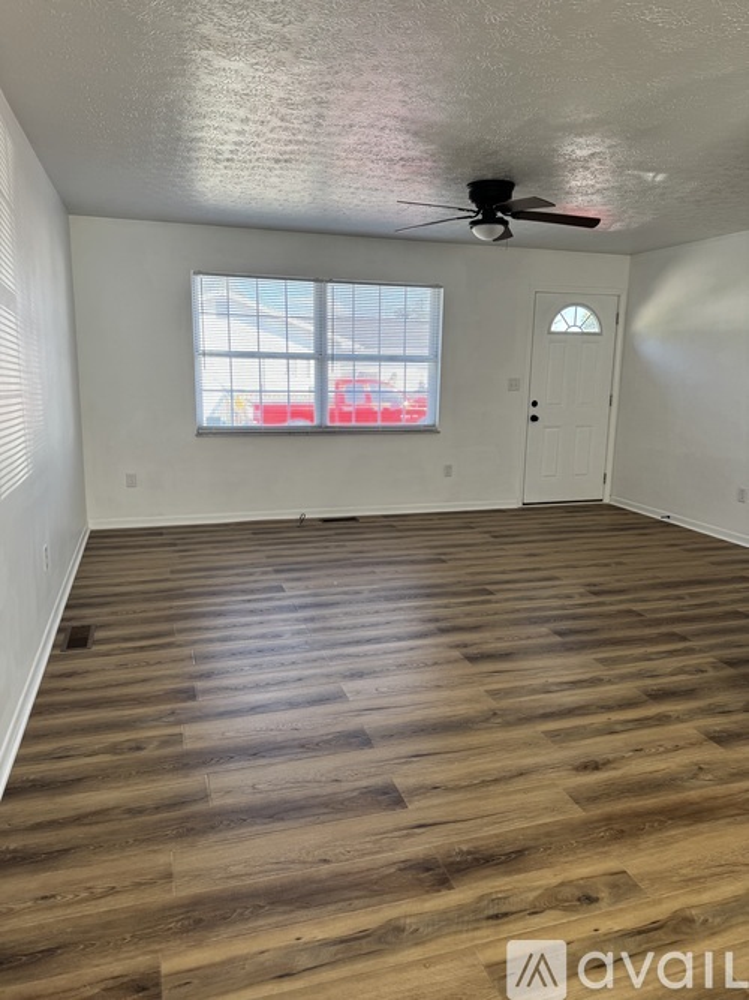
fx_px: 693
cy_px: 500
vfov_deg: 71.6
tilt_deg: -10.0
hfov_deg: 56.8
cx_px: 374
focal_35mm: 24
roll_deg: -0.1
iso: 80
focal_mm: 6.76
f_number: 1.78
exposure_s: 1/168
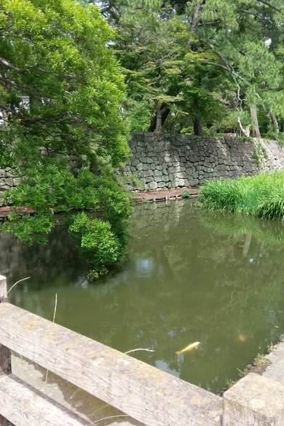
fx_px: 438
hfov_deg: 35.7
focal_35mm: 37
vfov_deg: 51.9
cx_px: 180
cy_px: 213
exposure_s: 1/711
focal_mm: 4.58
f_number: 1.8
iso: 100
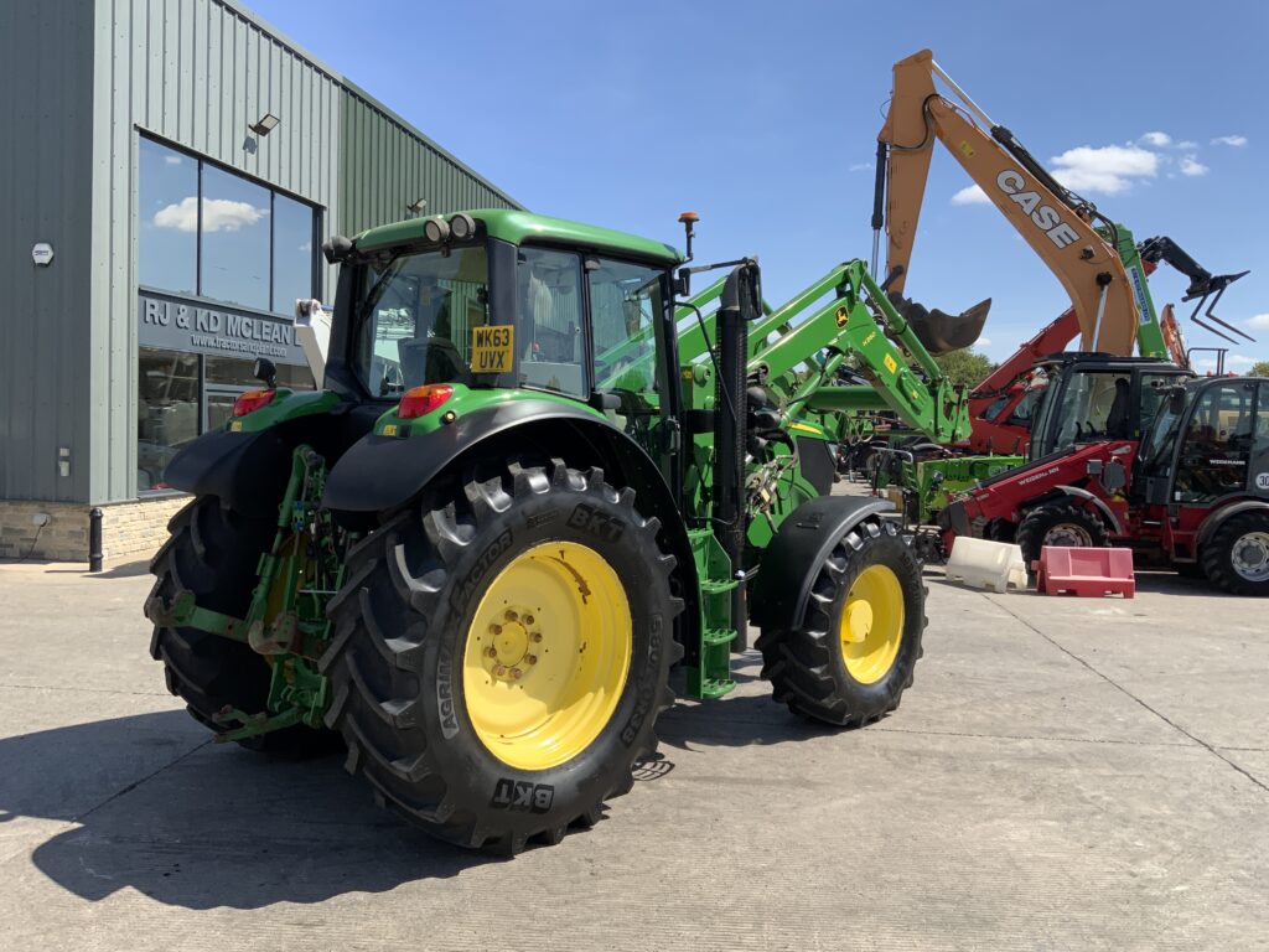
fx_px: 1063
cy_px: 476
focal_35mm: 29
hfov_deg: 61.7
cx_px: 634
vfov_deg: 48.2
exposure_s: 1/1377
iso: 16
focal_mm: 3
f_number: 1.8
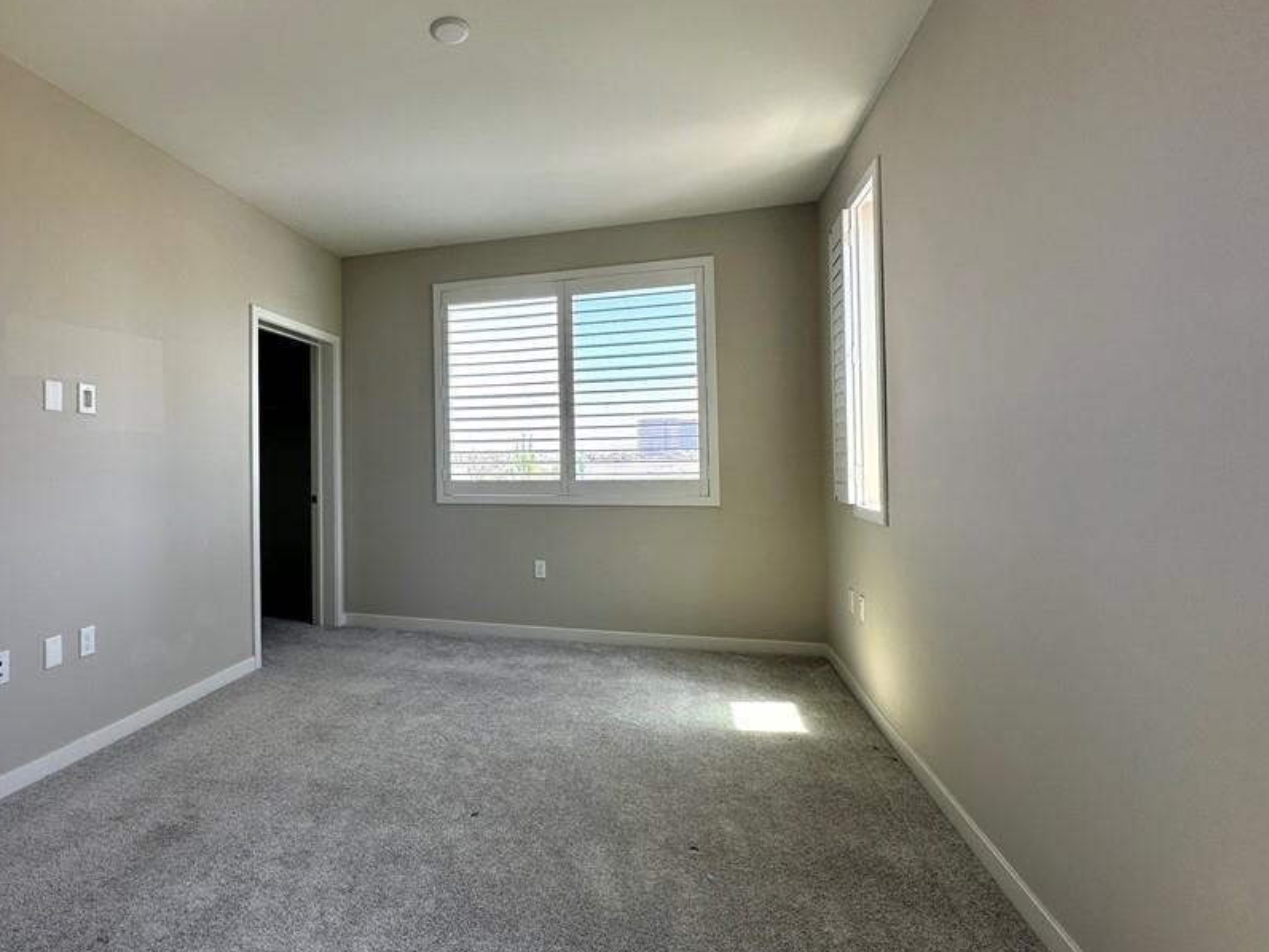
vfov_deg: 71.5
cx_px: 469
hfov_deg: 85.9
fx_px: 660
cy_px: 450
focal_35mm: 18
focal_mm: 2.22
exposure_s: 1/99
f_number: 2.2
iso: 50
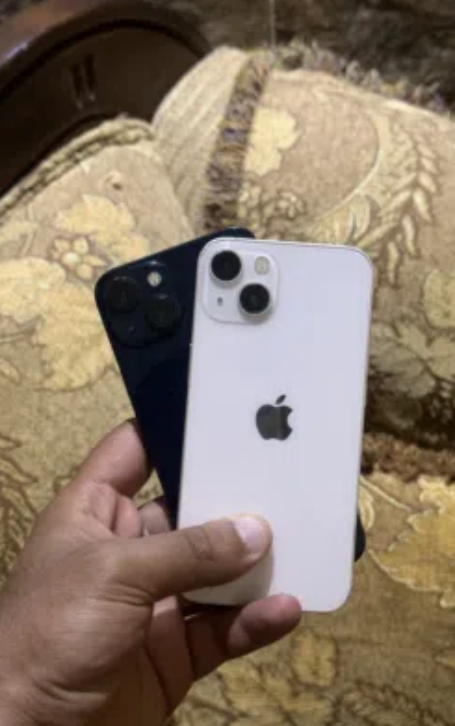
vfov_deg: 38.8
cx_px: 251
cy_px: 358
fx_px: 1030
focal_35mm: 52
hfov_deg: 24.9
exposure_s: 1/33
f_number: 1.78
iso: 250
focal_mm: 6.86
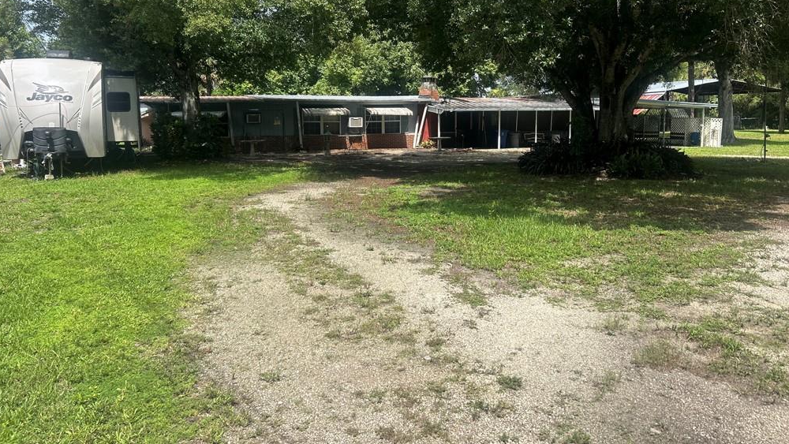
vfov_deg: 39.9
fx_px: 607
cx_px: 387
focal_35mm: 29
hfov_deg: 66.0
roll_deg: -0.2
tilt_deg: -3.7
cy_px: 167
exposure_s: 1/3165
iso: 50
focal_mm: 5.7
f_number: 1.5
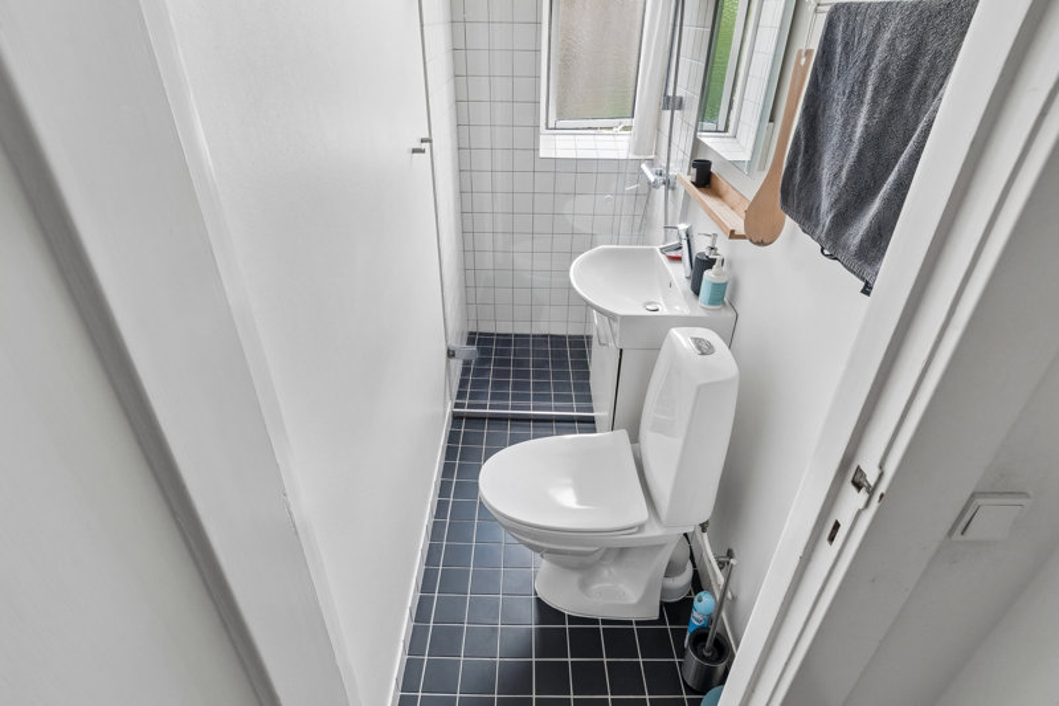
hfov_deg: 90.0
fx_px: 529
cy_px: 353
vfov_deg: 67.4
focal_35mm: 18
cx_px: 530
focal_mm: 12
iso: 400
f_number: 10
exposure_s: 1/5
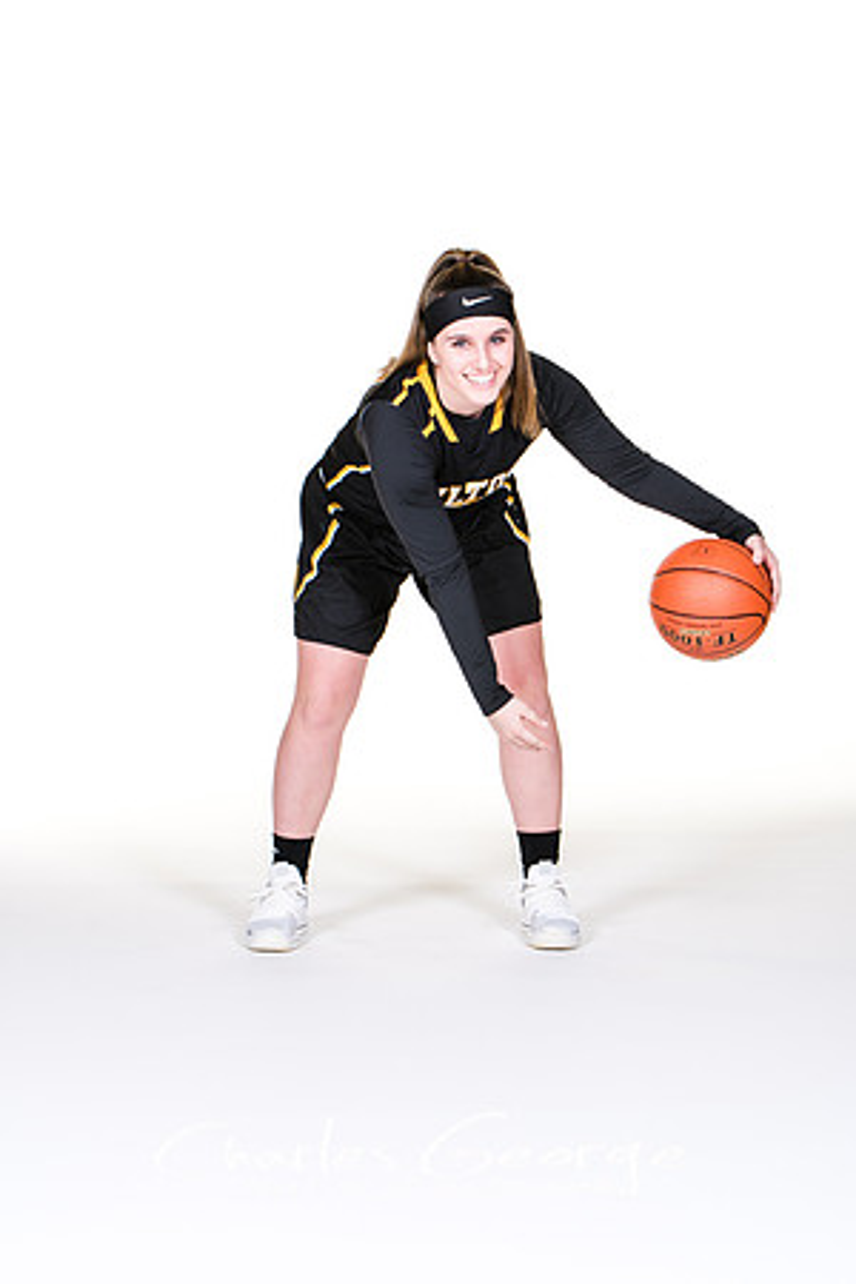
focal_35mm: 117
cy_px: 642
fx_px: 4173
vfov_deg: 17.5
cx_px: 428
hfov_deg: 11.7
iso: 200
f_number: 6.3
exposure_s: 1/160
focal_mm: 78
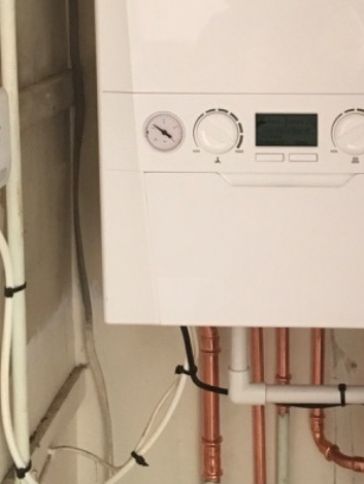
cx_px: 290
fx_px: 1037
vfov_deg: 25.9
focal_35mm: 74
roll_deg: +0.6
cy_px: 103
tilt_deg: -7.2
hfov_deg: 19.7
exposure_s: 1/25
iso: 200
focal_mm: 4.15
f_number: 2.2
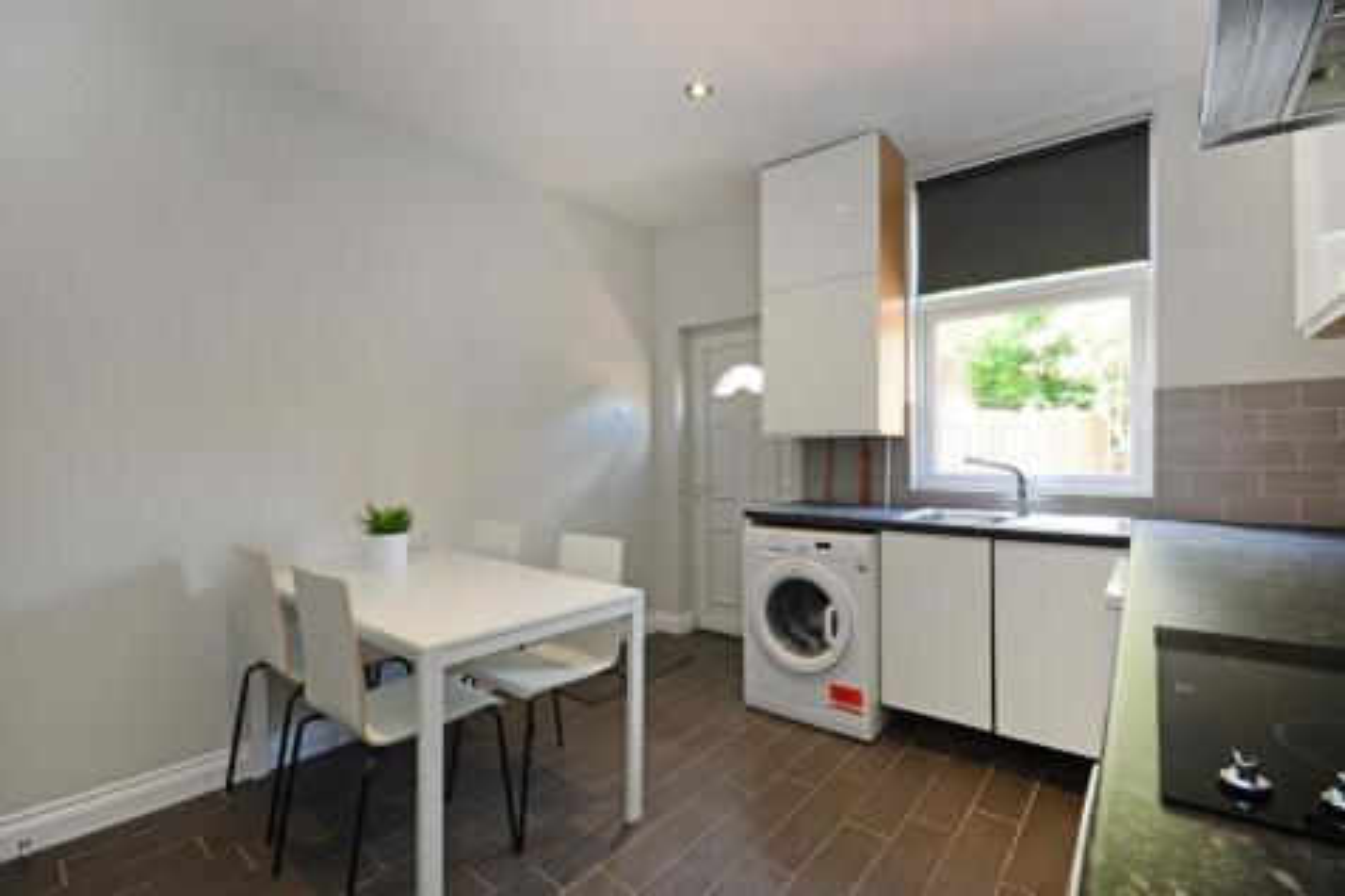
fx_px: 560
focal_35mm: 15
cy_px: 448
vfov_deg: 77.3
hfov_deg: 100.4
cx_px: 672
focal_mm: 10
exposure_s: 1/8
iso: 320
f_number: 10
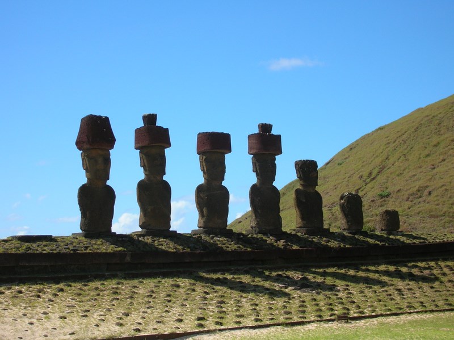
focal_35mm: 78
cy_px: 170
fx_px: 1022
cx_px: 227
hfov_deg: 25.0
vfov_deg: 18.9
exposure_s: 1/622
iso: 61
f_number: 4.1
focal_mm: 13
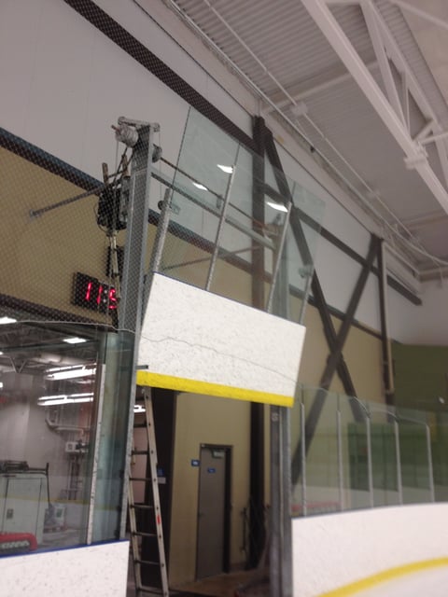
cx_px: 224
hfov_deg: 40.7
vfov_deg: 52.6
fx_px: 604
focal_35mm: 35
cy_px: 298
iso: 50
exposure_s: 1/24
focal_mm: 4.28
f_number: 2.4
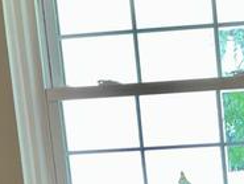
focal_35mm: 134
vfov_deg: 10.6
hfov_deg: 14.0
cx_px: 344
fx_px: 945
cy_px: 295
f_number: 1.8
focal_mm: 3
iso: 50
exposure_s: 1/60
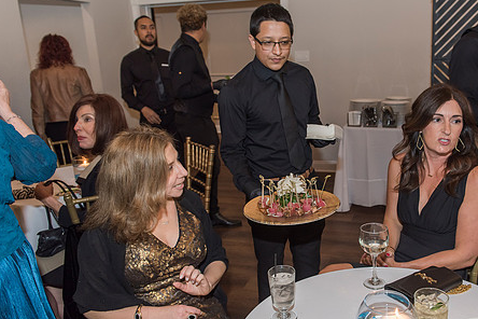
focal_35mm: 34
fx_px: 451
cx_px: 308
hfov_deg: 54.9
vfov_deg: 38.9
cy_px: 168
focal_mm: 26
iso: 1000
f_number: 4
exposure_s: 1/100
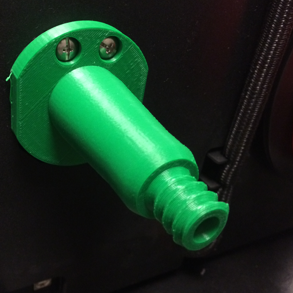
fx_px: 373
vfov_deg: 42.8
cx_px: 106
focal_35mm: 39
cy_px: 139
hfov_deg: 42.4
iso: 320
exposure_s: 1/24
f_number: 2.2
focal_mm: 4.15
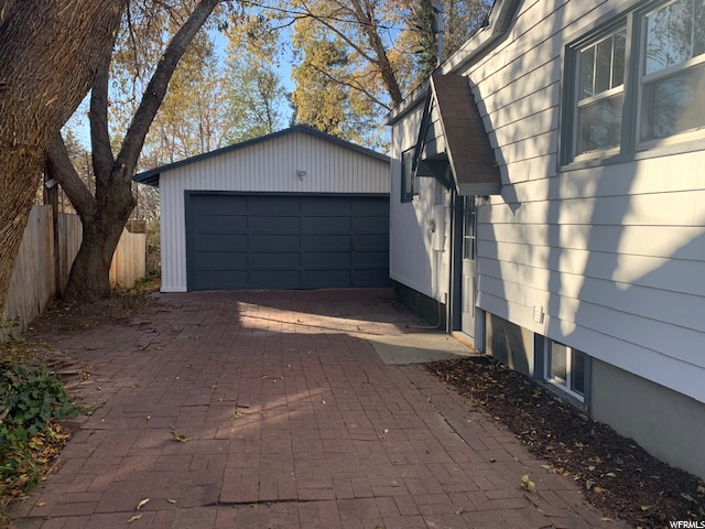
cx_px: 352
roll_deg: -0.1
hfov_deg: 67.3
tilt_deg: -5.6
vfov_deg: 53.1
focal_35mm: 26
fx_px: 530
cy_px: 264
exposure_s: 1/534
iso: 25
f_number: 1.8
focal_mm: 4.25
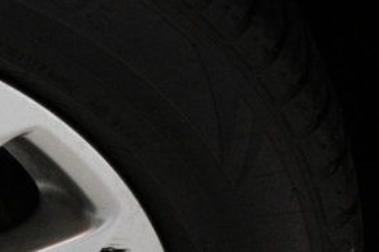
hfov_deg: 9.3
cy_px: 349
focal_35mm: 211
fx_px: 2219
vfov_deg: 6.4
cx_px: -313
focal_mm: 38
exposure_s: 1/125
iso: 2500
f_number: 4.2
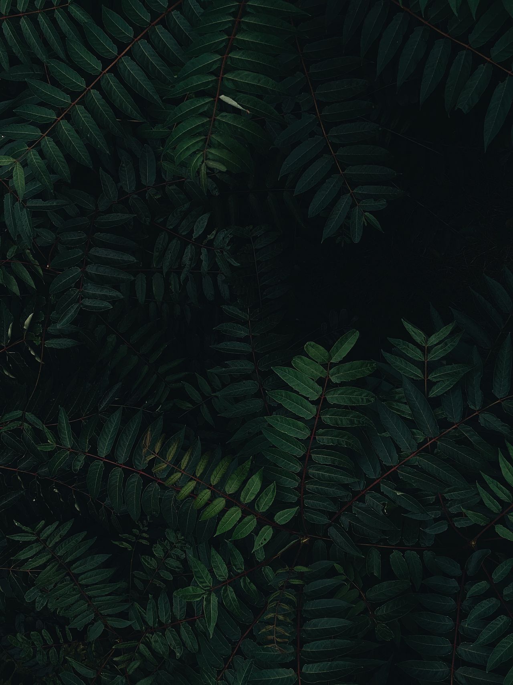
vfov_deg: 36.8
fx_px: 1028
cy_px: 342
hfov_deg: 28.0
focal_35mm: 52
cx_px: 256
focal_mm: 6
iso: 160
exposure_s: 1/121
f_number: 2
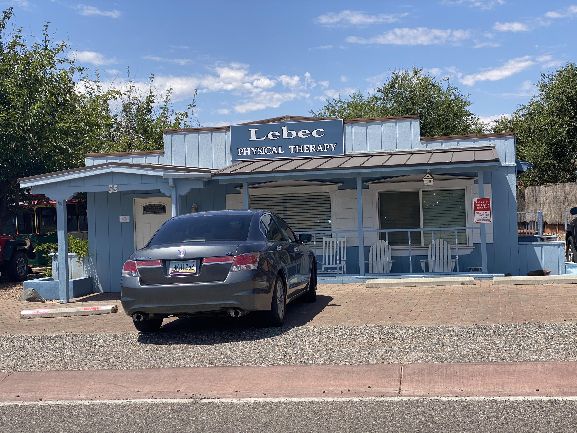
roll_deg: +2.4
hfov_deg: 36.8
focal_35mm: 52
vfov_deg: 28.0
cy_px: 216
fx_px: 867
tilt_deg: +0.4
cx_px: 288
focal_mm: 6
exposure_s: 1/1653
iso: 20
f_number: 2
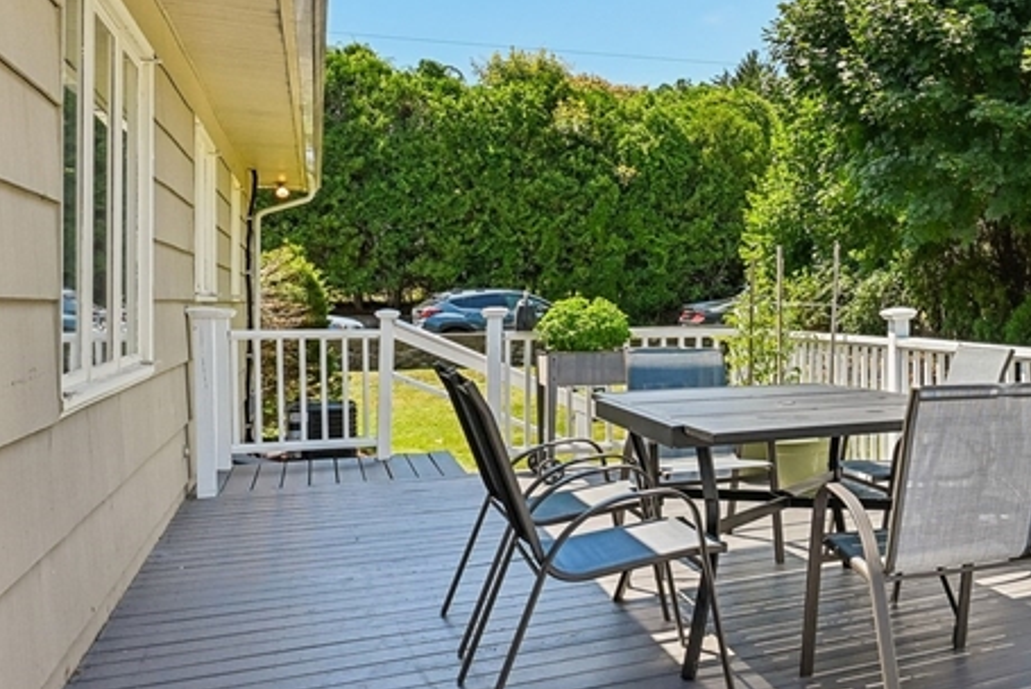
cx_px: 977
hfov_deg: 46.4
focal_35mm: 36
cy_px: 298
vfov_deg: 36.9
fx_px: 1032
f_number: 8
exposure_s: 1/640
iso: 400
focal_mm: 16
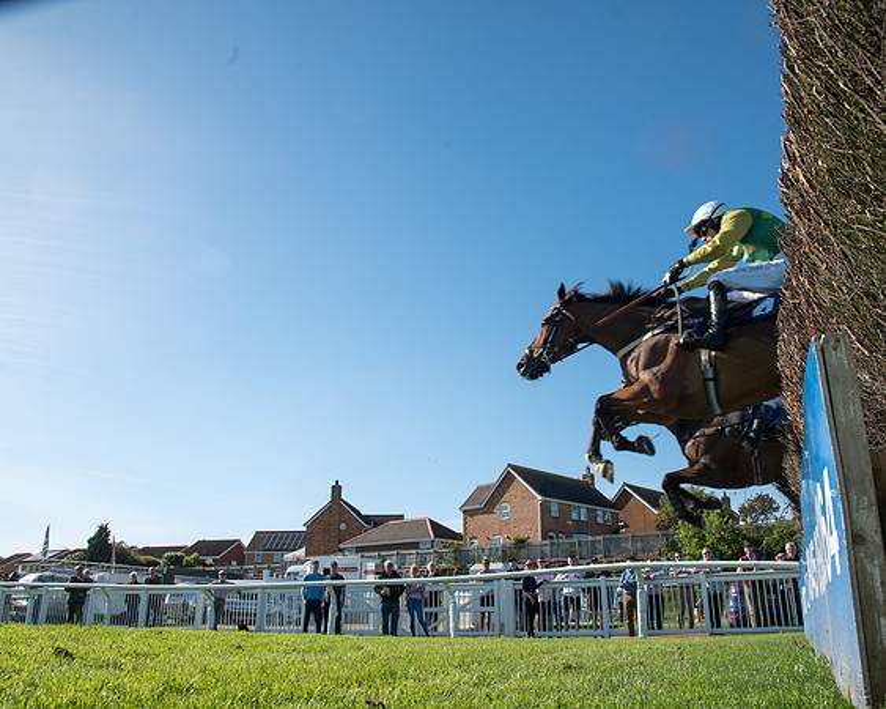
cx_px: 443
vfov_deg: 53.1
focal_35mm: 27
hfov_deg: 64.0
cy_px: 354
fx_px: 709
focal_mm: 24
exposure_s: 1/800
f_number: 8
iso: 500
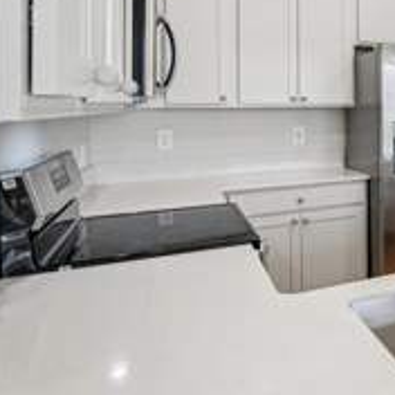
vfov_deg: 43.8
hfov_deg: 33.1
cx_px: 514
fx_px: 478
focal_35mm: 37
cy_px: 109
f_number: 8
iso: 400
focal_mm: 16
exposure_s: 1/20
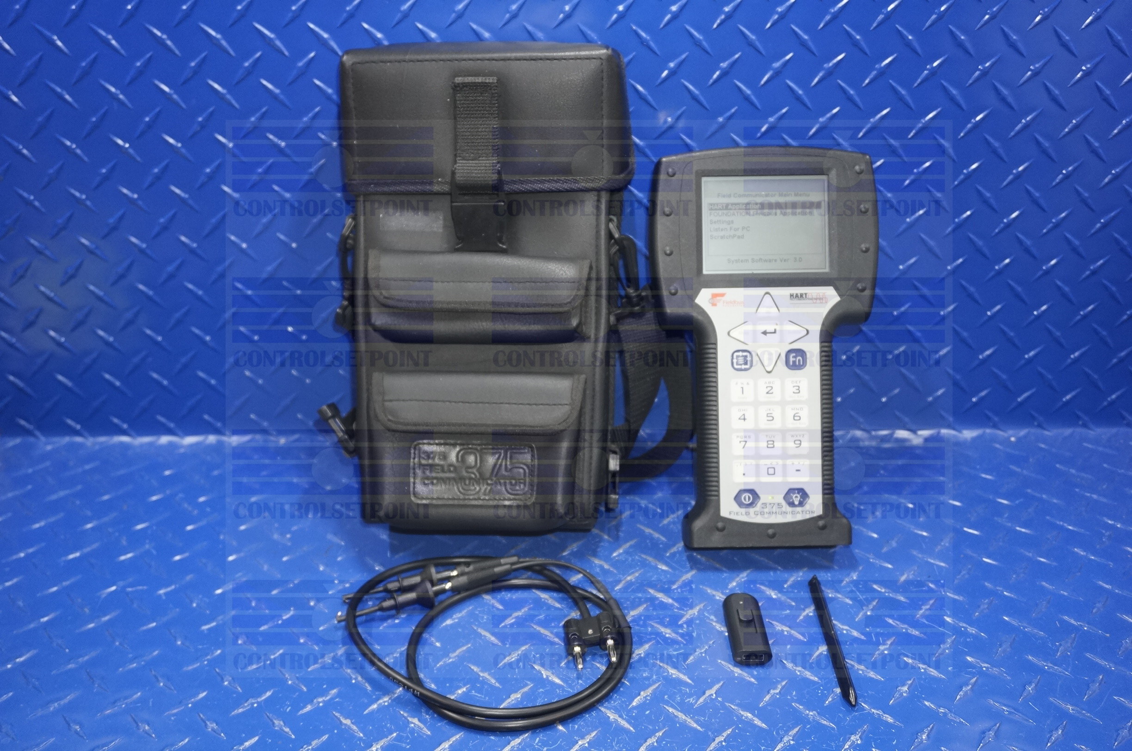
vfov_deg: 35.4
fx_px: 1177
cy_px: 376
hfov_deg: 51.4
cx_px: 566
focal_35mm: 38
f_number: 4.5
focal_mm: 25
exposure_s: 1/80
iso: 800
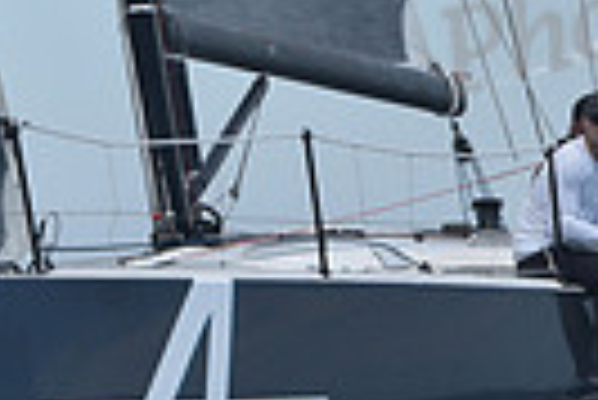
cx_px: 211
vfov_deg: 1.6
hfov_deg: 2.4
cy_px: 276
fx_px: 14451
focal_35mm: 869
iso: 250
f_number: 10
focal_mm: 200
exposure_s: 1/800
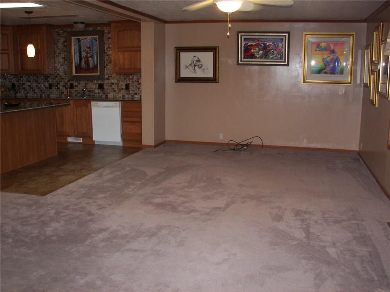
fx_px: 406
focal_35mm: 36
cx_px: 195
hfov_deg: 51.4
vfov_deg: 39.7
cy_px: 146
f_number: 2.8
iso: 100
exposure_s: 1/30
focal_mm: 6
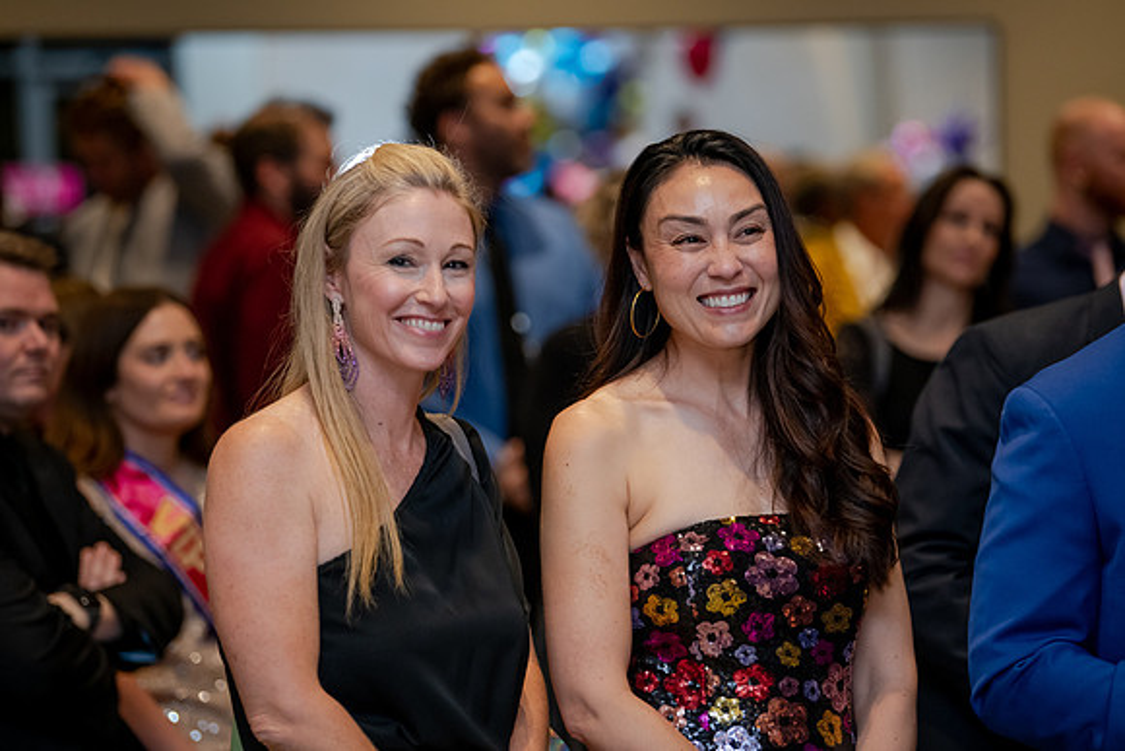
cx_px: 596
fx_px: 4302
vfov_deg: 10.0
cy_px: 376
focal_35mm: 138
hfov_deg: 14.9
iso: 3200
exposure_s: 1/125
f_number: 2.8
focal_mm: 130
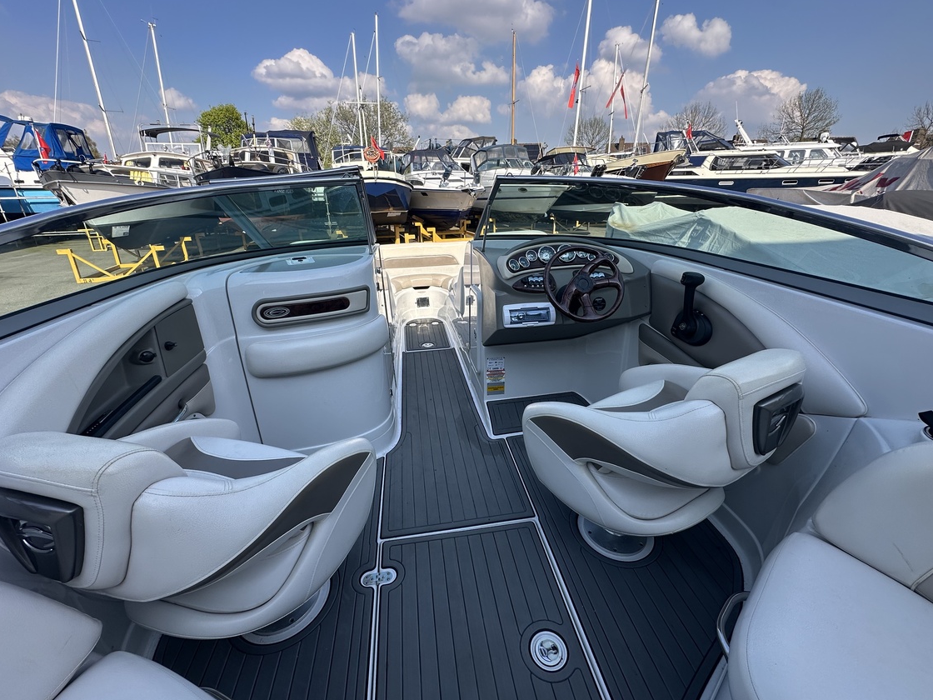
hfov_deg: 98.2
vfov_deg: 81.7
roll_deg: -0.2
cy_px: 334
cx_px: 471
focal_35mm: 15
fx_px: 404
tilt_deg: -21.3
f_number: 2.2
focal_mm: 2.22
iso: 50
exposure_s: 1/997
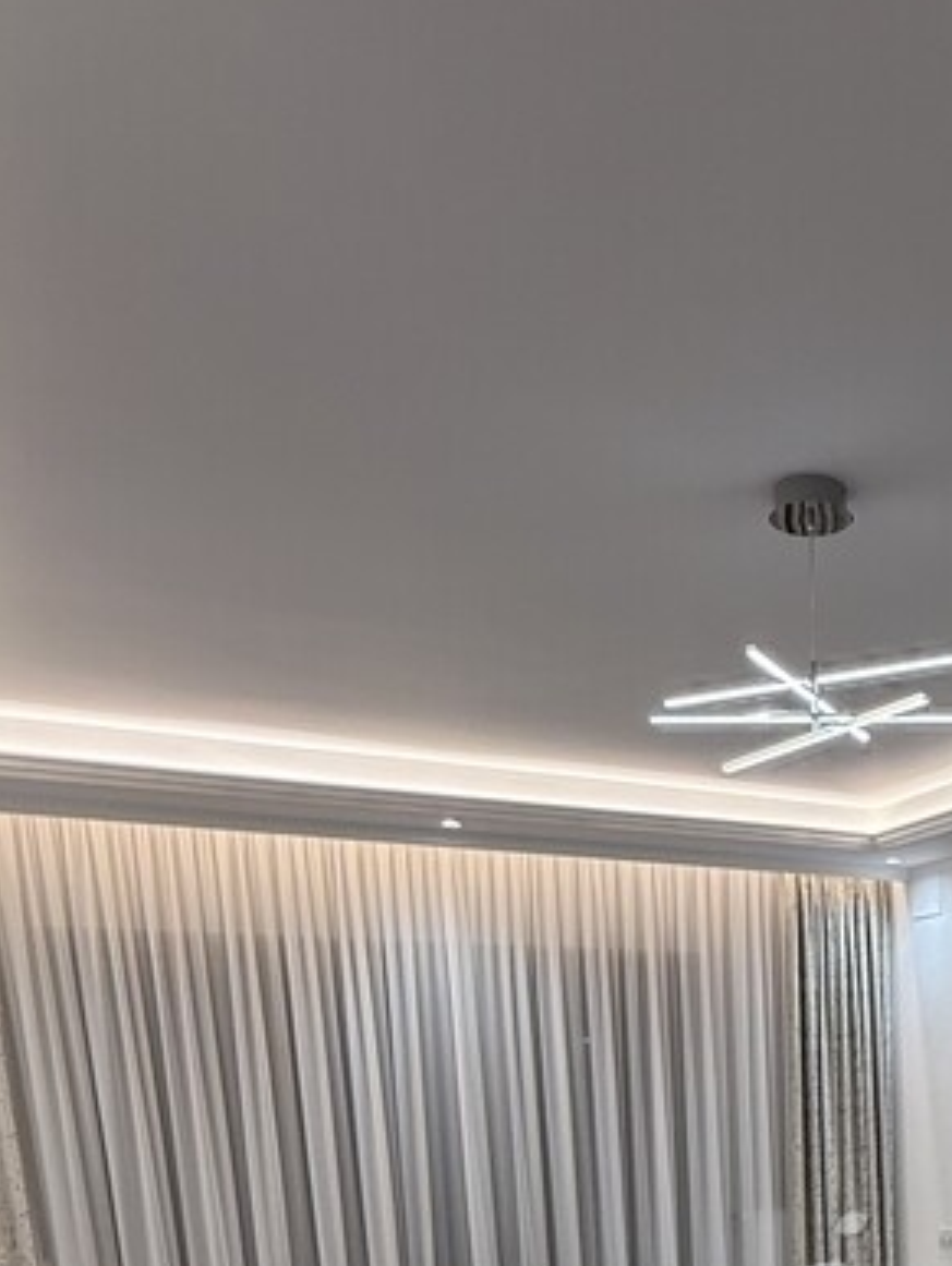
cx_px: 883
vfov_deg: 41.0
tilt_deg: -10.6
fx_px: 1355
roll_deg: +1.0
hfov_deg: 36.0
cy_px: 1367
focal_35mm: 37
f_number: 2.2
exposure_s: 1/100
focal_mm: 2.22
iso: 125
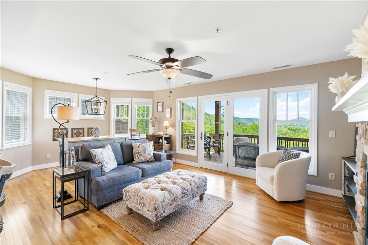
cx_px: 184
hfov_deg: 96.7
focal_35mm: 16
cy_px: 122
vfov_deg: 73.7
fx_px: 164
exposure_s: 1/60
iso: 5000
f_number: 6.3
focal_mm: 16
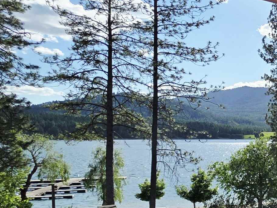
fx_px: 352
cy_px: 156
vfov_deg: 32.3
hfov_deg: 28.7
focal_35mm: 44
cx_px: 410
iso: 40
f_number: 1.9
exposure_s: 1/5000
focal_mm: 2.2
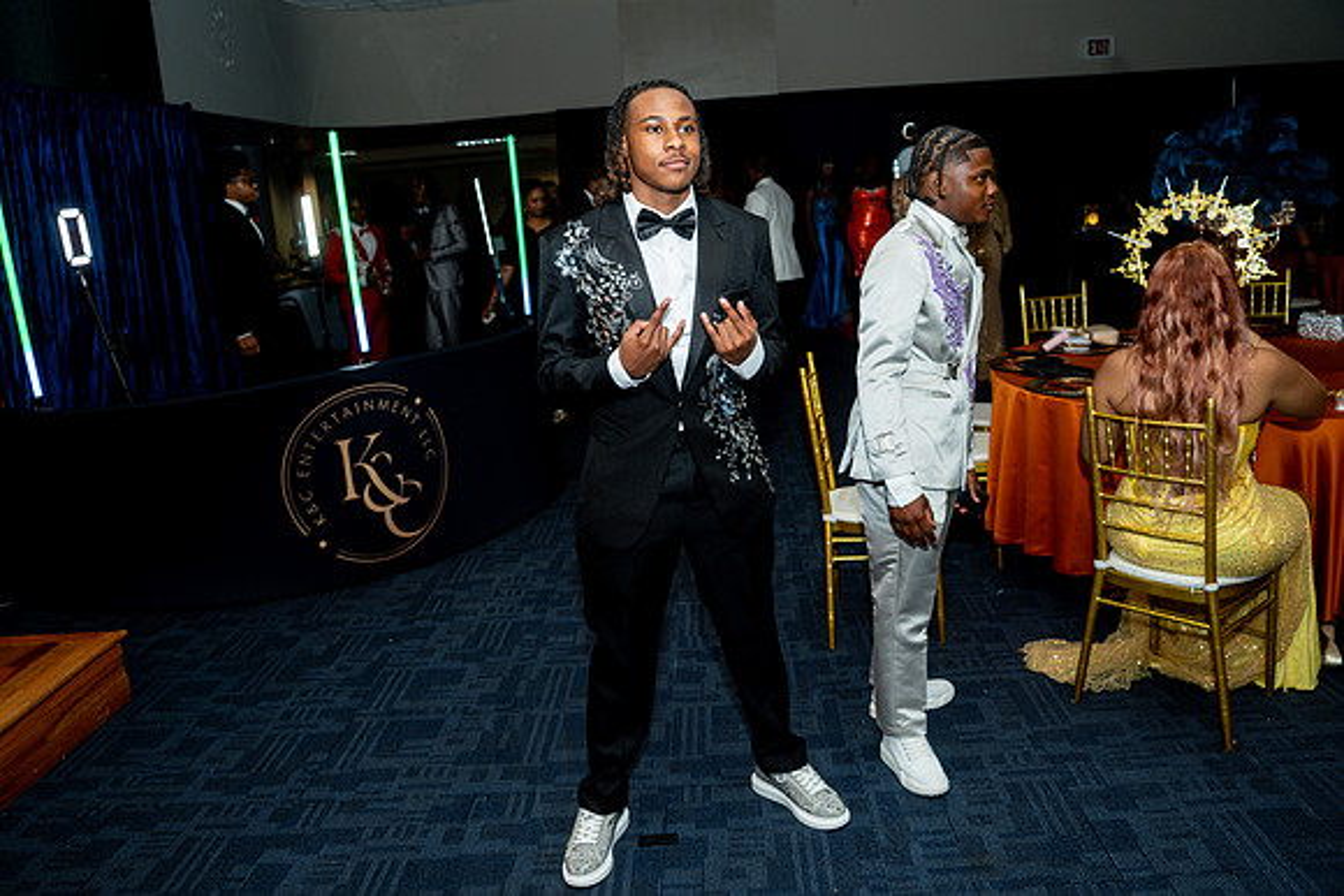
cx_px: 672
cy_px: 448
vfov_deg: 46.4
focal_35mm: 28
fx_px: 1046
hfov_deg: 65.5
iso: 250
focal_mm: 28
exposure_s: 1/125
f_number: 3.5
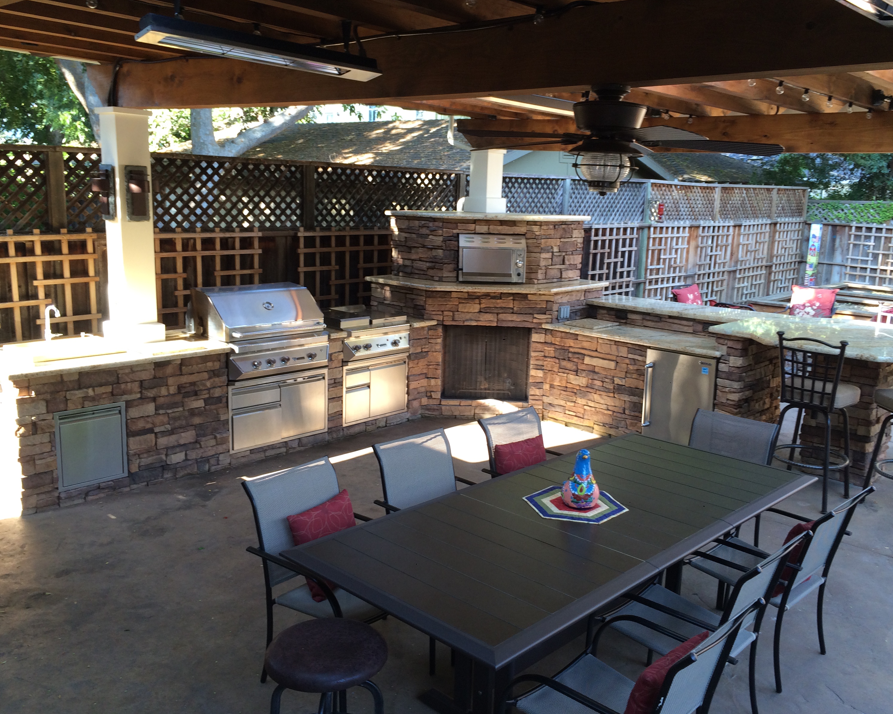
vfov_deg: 47.1
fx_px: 819
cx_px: 465
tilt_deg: -13.4
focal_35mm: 31
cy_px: 355
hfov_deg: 57.2
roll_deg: -2.3
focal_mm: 4.15
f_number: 2.2
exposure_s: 1/60
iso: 50
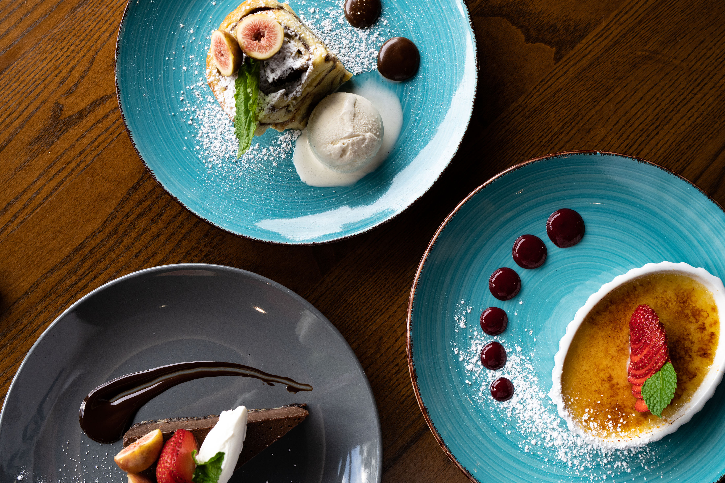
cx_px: 345
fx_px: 740
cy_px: 230
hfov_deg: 52.2
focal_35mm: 37
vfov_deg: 36.2
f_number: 5.6
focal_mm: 35
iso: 800
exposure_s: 1/100
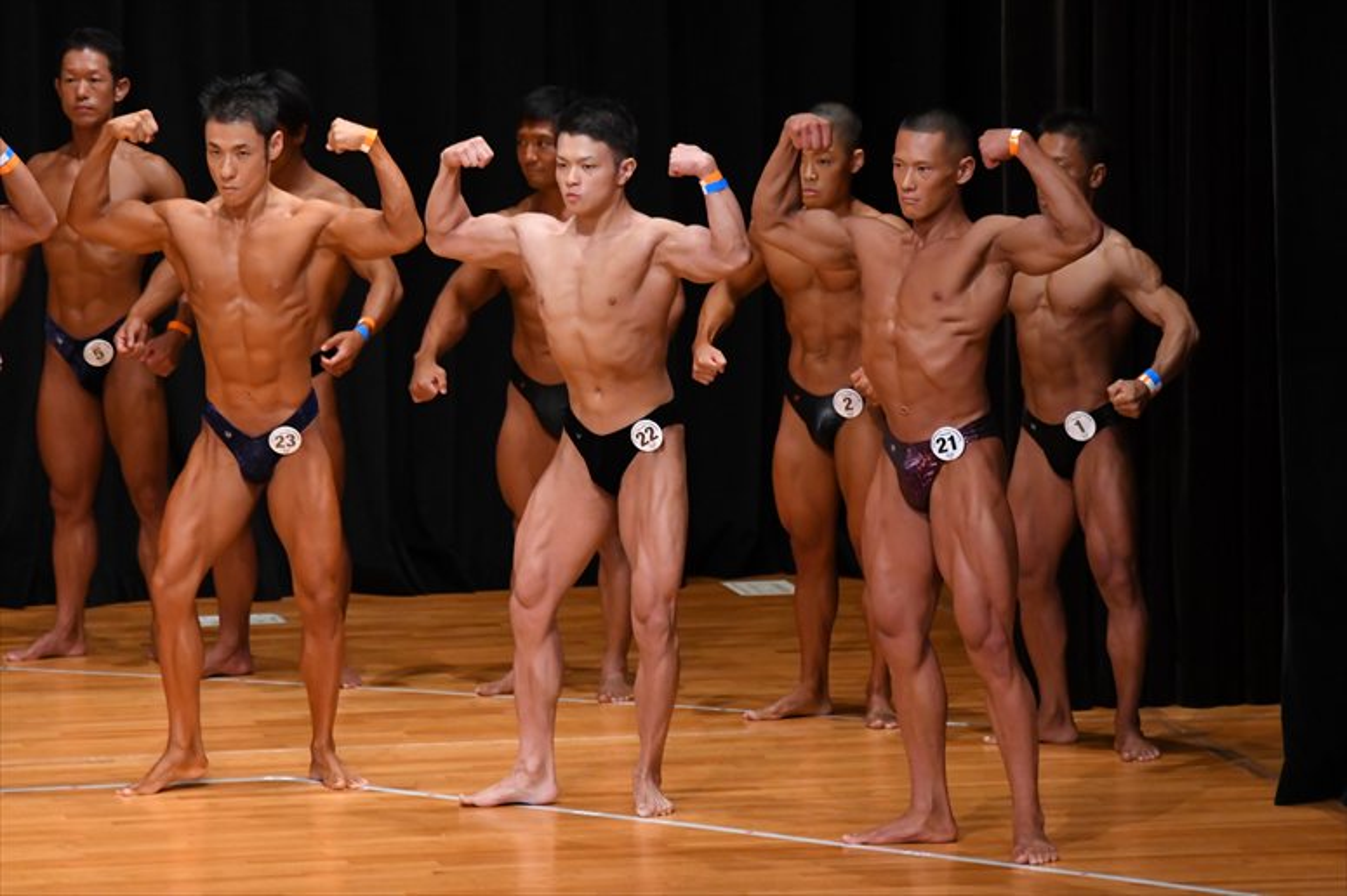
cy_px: 448
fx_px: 10098
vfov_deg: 5.1
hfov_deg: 7.6
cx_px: 674
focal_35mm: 270
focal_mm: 180
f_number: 5.6
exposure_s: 1/400
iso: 4000
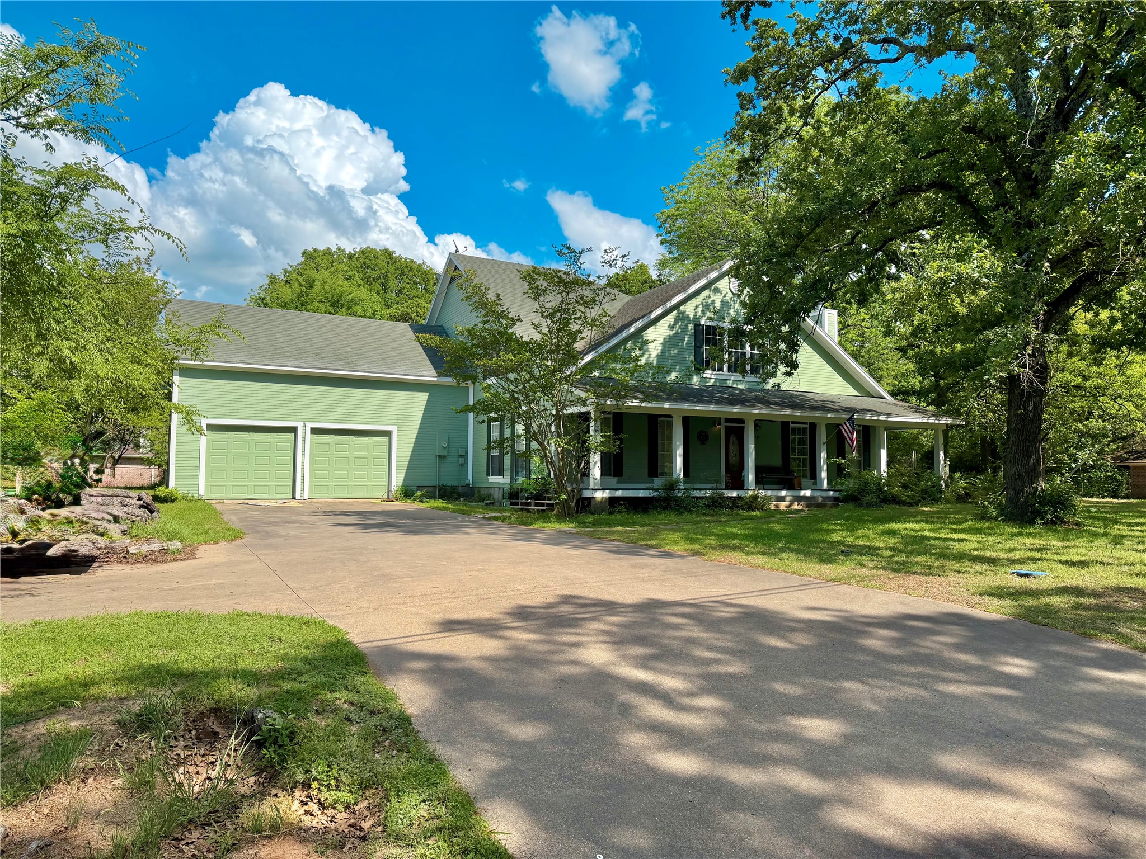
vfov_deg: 56.8
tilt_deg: +3.1
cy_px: 430
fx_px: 795
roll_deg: -0.1
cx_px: 573
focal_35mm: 24
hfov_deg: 71.6
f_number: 1.78
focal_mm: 6.76
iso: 100
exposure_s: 1/5714
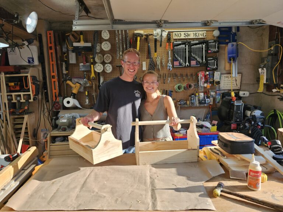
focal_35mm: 23
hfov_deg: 73.9
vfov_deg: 58.9
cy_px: 106
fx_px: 188
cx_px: 142
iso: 20
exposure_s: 1/120
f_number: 1.7
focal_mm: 6.3
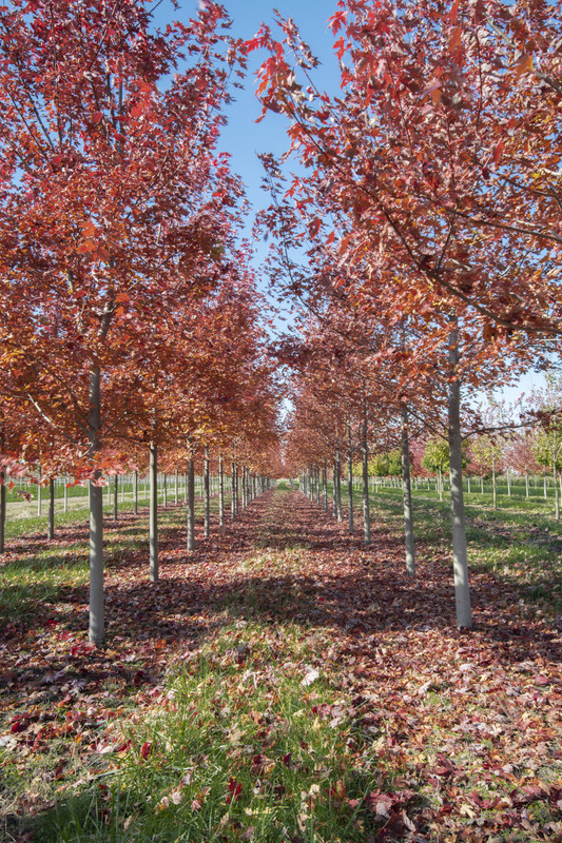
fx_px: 609
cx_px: 281
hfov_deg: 49.5
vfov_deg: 69.4
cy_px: 422
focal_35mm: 26
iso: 64
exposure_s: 1/8
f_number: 11
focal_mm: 26
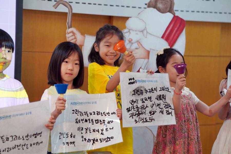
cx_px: 116
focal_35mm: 111
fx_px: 712
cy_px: 77
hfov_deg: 18.4
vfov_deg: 12.3
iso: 800
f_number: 4
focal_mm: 111
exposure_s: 1/160
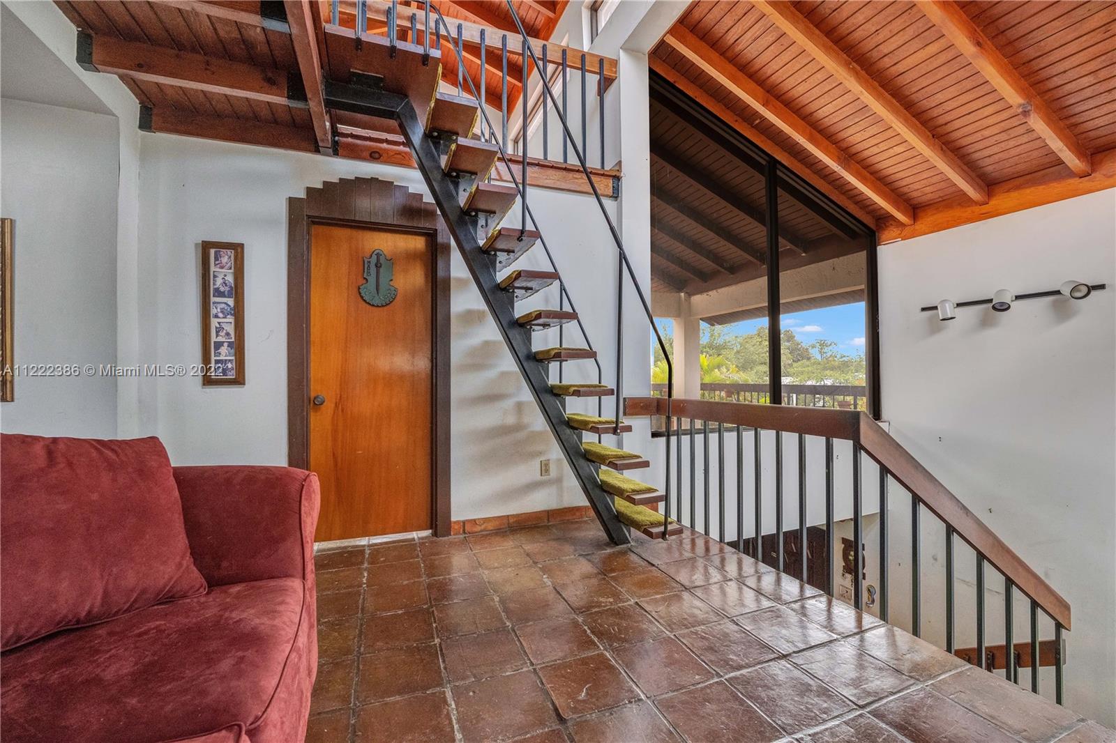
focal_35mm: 14
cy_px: 372
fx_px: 434
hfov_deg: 104.3
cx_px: 558
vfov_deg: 81.2
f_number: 8
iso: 1250
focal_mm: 14
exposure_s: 1/30
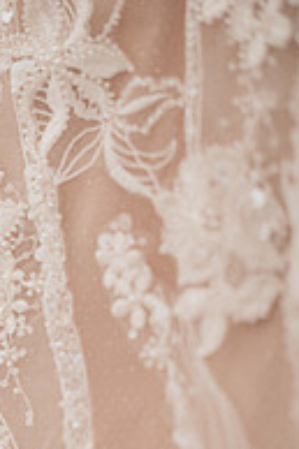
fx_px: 1448
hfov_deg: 11.6
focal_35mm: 116
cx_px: -46
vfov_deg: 17.6
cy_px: 338
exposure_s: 1/200
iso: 400
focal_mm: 50
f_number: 1.4
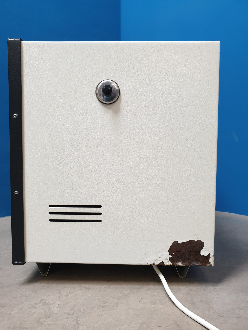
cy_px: 165
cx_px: 124
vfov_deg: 67.3
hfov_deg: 53.1
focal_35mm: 26
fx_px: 248
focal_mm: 4.3
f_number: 2.4
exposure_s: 1/50
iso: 400
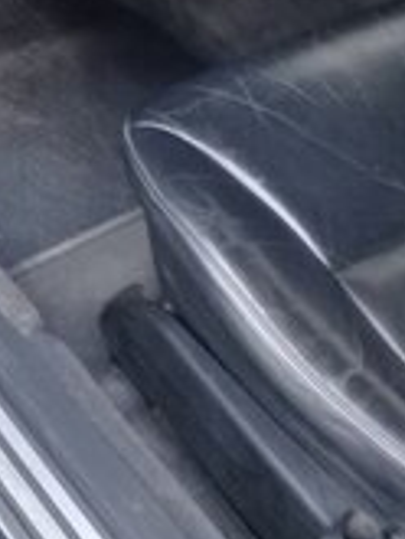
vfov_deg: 19.5
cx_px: -163
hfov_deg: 15.0
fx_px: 1449
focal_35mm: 93
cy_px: -154
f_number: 2.2
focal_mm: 3.3
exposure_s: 1/50
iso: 64
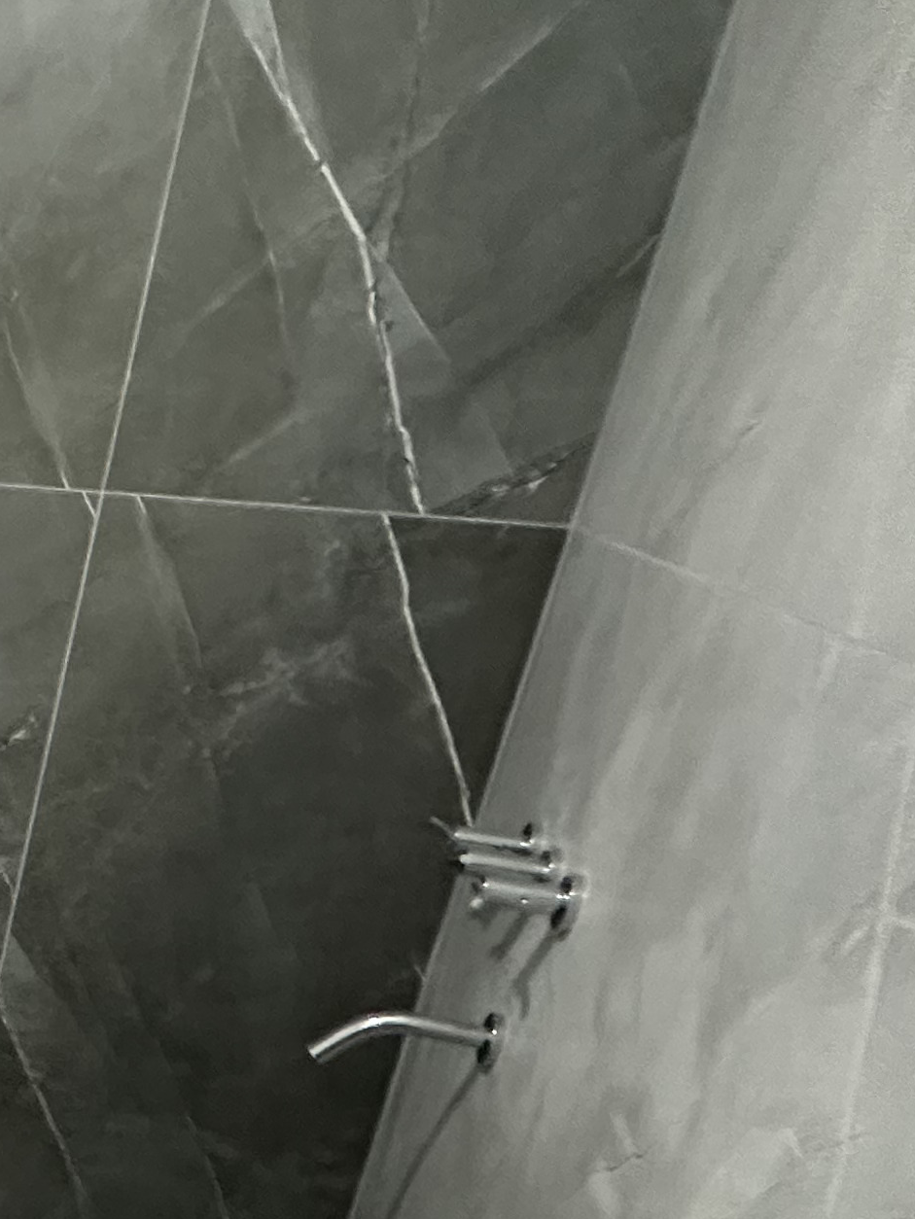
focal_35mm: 45
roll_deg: -2.8
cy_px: 920
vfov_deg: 40.8
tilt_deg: -20.1
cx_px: -713
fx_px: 1585
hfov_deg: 21.5
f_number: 2.2
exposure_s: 1/50
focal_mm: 2.22
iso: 500
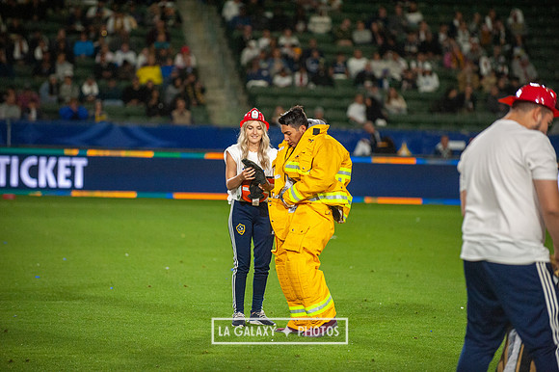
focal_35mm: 175
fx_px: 2716
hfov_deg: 11.8
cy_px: 186
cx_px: 280
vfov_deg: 7.8
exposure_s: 1/2500
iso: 3200
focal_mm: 175
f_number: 2.8
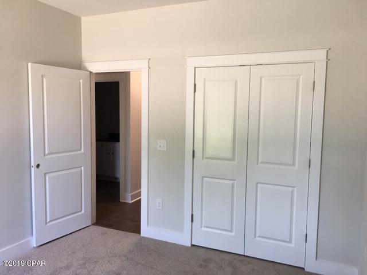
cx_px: 184
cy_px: 138
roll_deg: -1.0
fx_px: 307
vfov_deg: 48.2
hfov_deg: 61.7
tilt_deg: -4.6
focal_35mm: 29
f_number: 2.2
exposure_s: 1/15
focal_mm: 4.15
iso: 25
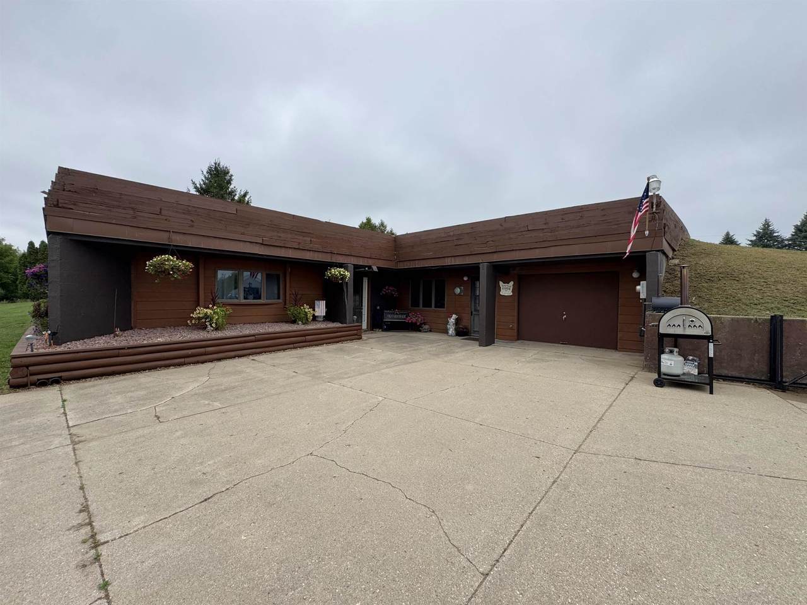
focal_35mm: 14
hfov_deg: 102.1
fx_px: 326
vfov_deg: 85.7
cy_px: 302
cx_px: 404
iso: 50
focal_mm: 2.22
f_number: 2.2
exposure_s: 1/899
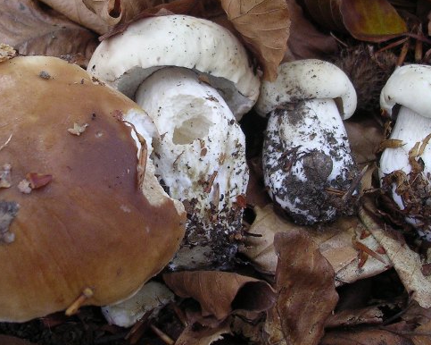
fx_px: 752
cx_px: 166
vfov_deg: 25.7
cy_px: 138
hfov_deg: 31.8
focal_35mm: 59
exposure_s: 1/3.8
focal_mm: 5.8
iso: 159
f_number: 2.8
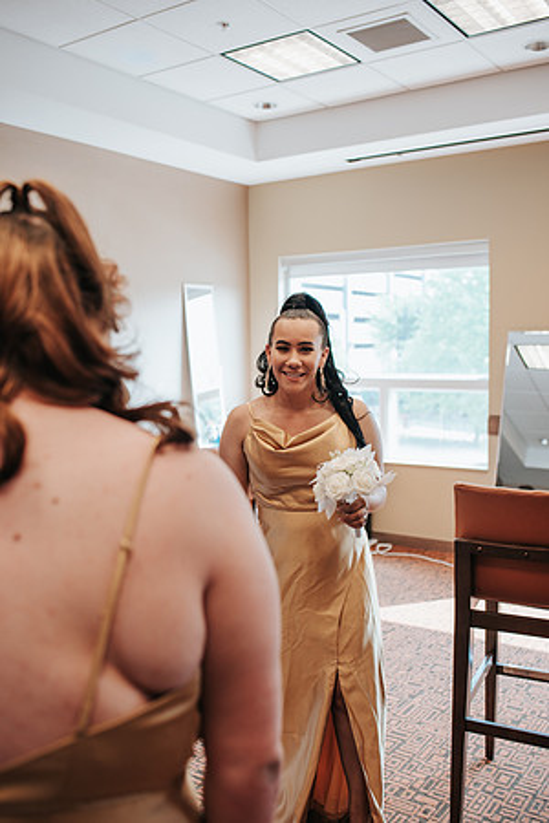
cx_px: 274
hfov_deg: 37.9
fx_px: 801
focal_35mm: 35
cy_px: 412
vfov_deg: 54.4
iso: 250
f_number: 3.2
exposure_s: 1/250
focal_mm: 35
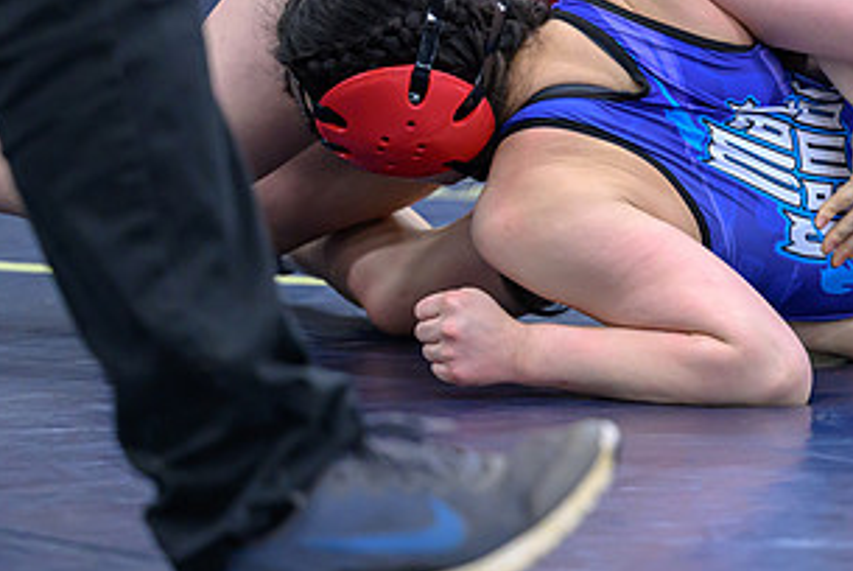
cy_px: 88
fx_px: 5905
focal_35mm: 249
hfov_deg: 8.2
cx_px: 849
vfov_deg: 5.5
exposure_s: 1/800
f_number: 2.8
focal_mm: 92
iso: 2500
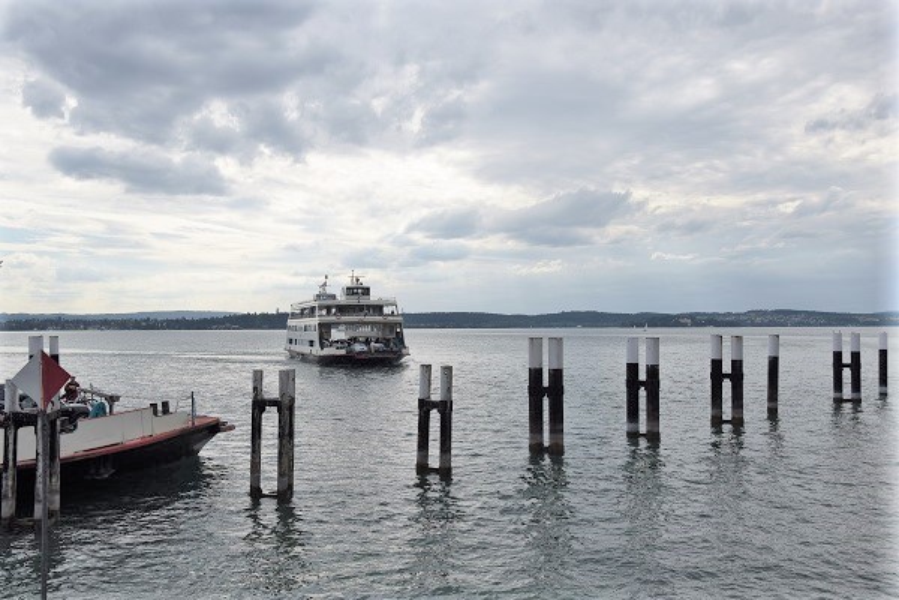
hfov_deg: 49.6
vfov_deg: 34.2
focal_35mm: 39
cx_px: 450
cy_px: 300
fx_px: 974
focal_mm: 26
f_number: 9
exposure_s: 1/320
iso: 100
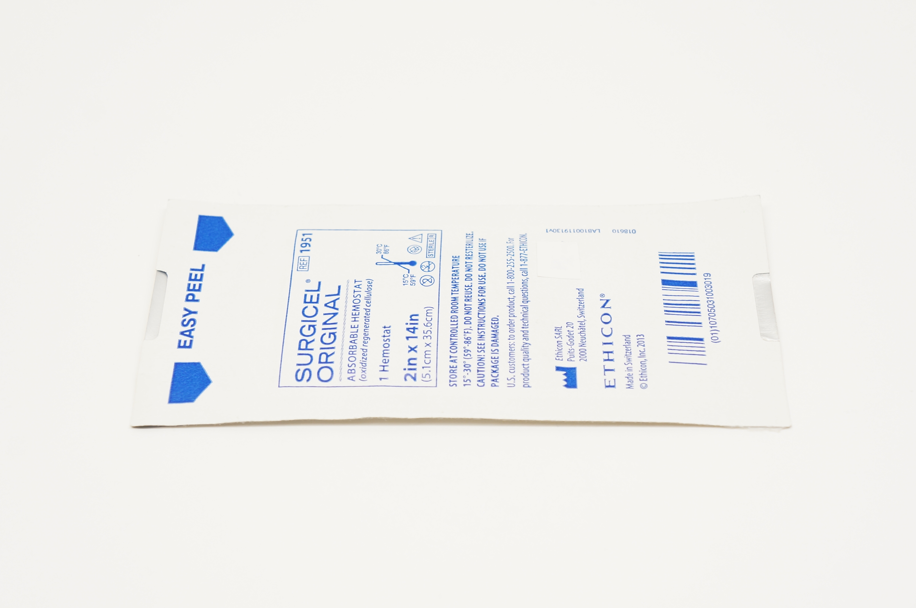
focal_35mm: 62
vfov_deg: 22.0
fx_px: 1563
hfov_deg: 32.7
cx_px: 458
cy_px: 304
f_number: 6.3
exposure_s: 1/50
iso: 400
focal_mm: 41
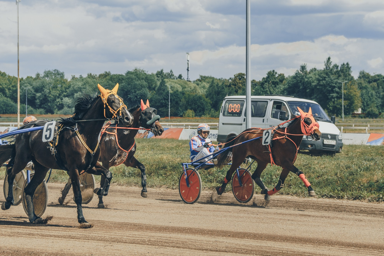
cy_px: 105
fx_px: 1461
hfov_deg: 15.0
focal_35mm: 137
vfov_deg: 10.0
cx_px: 235
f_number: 4
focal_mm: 70
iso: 50
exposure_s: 1/1000
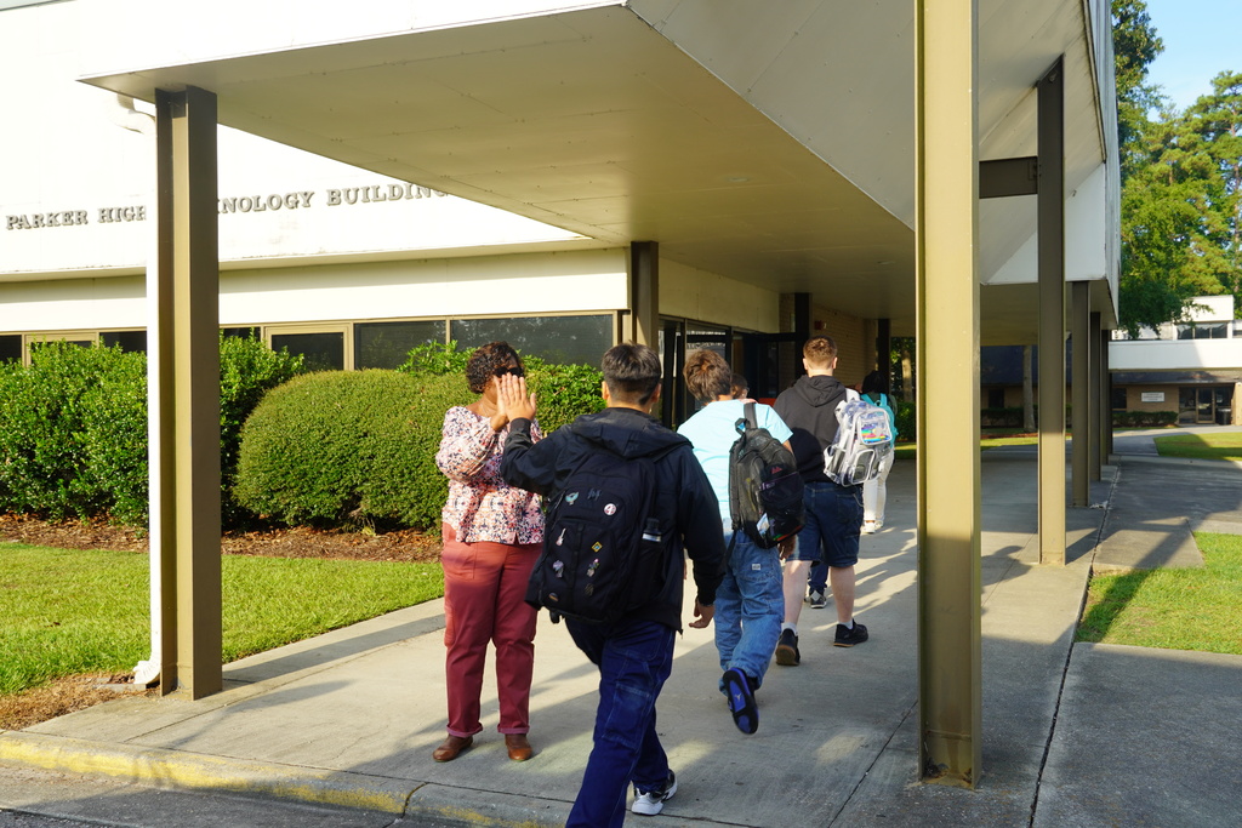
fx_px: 1242
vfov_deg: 36.9
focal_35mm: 36
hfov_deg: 53.1
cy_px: 414
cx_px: 621
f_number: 7.1
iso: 100
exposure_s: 1/100
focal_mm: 24
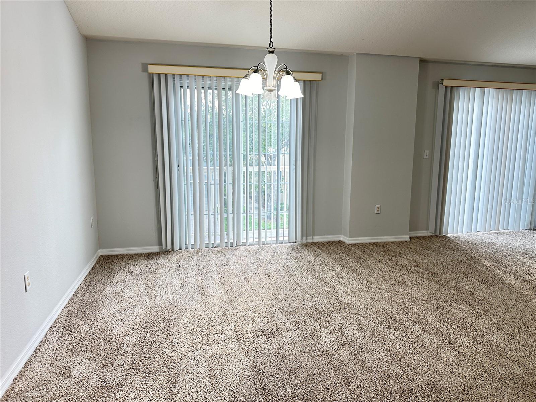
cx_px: 268
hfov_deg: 71.6
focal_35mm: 24
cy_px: 201
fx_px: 372
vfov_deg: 56.8
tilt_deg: -9.7
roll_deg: -0.8
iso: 125
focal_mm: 6.86
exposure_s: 1/60
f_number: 1.78
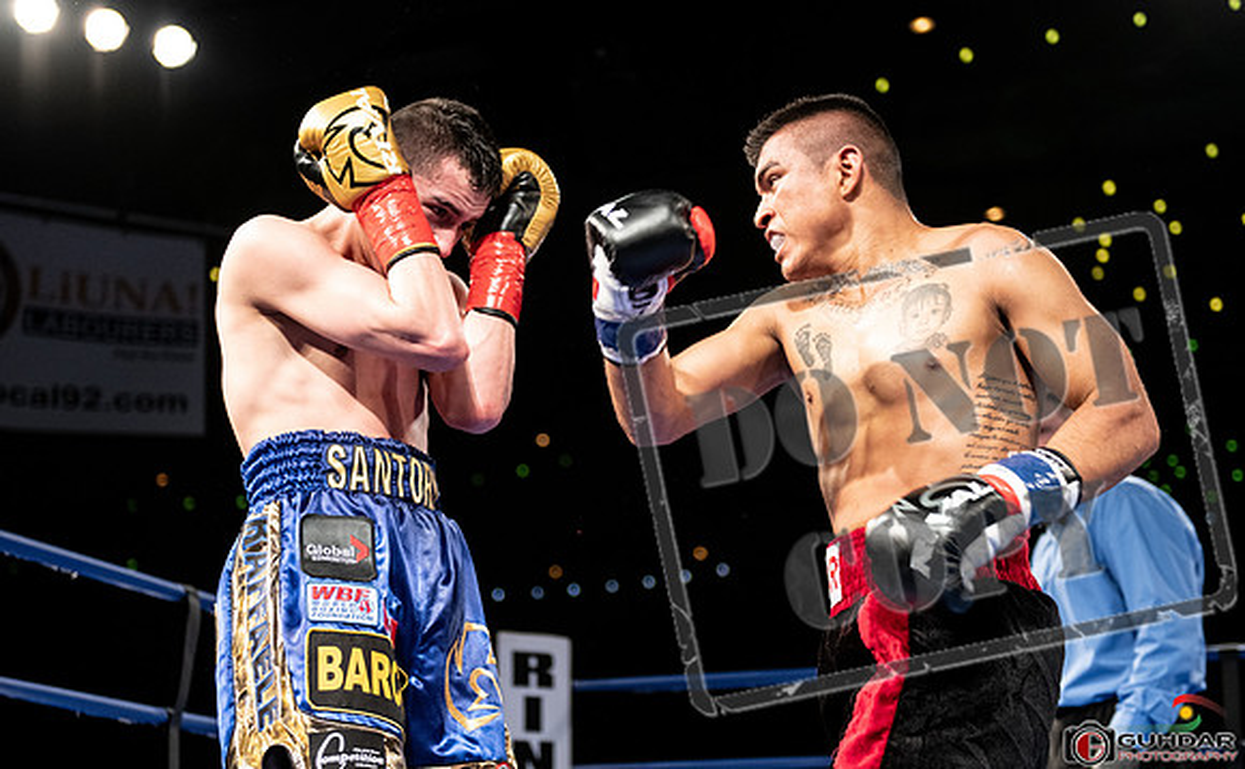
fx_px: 2112
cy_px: 420
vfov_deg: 20.6
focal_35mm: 62
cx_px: 554
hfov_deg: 32.8
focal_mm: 55
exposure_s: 1/1000
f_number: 2.8
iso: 2000
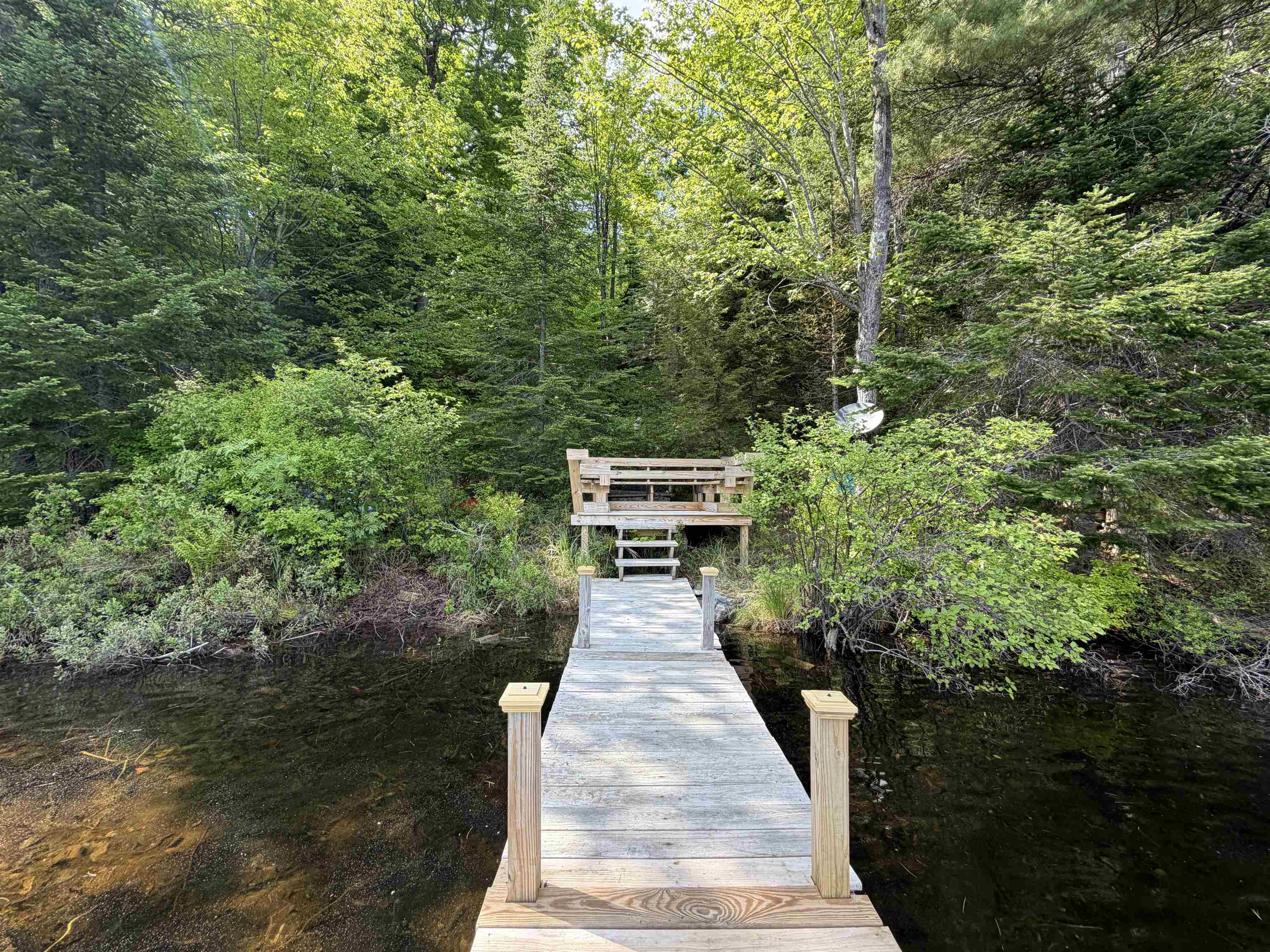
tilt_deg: +3.4
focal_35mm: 14
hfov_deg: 102.1
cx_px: 635
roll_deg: +0.2
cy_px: 476
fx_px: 514
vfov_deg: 85.7
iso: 40
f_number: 2.2
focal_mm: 2.22
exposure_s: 1/186
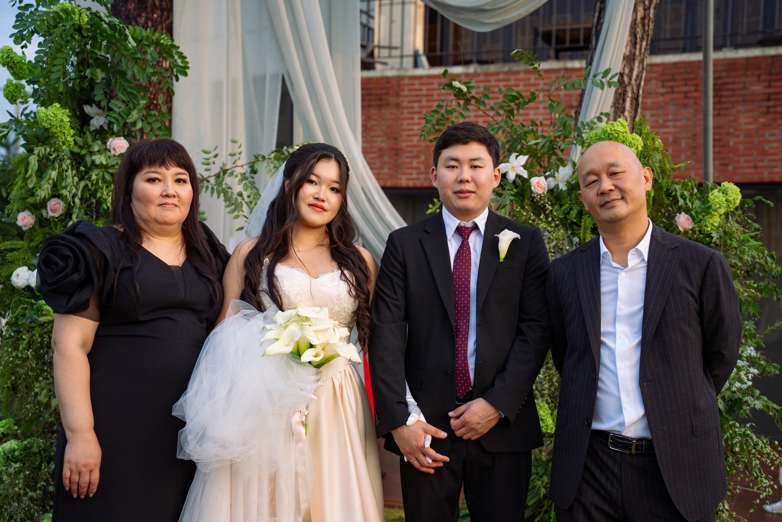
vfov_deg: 27.9
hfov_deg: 40.9
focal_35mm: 48
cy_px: 261
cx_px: 406
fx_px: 1048
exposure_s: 1/250
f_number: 3.2
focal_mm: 45
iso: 400
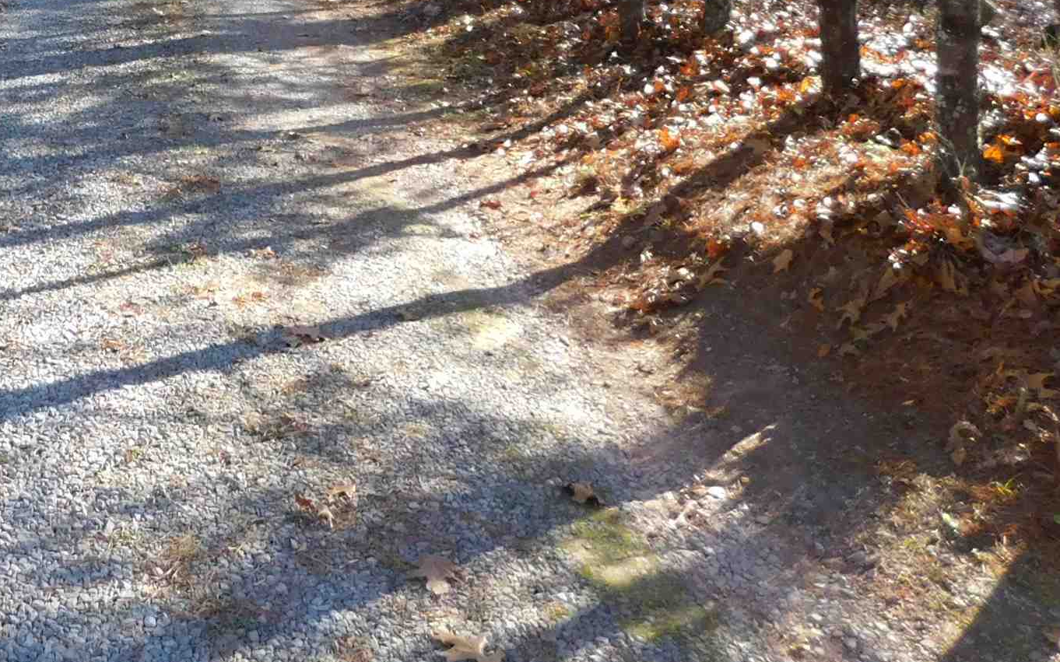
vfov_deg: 21.4
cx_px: 145
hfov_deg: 35.2
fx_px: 1589
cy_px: -185
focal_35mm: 55
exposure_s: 1/160
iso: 125
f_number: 3
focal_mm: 4
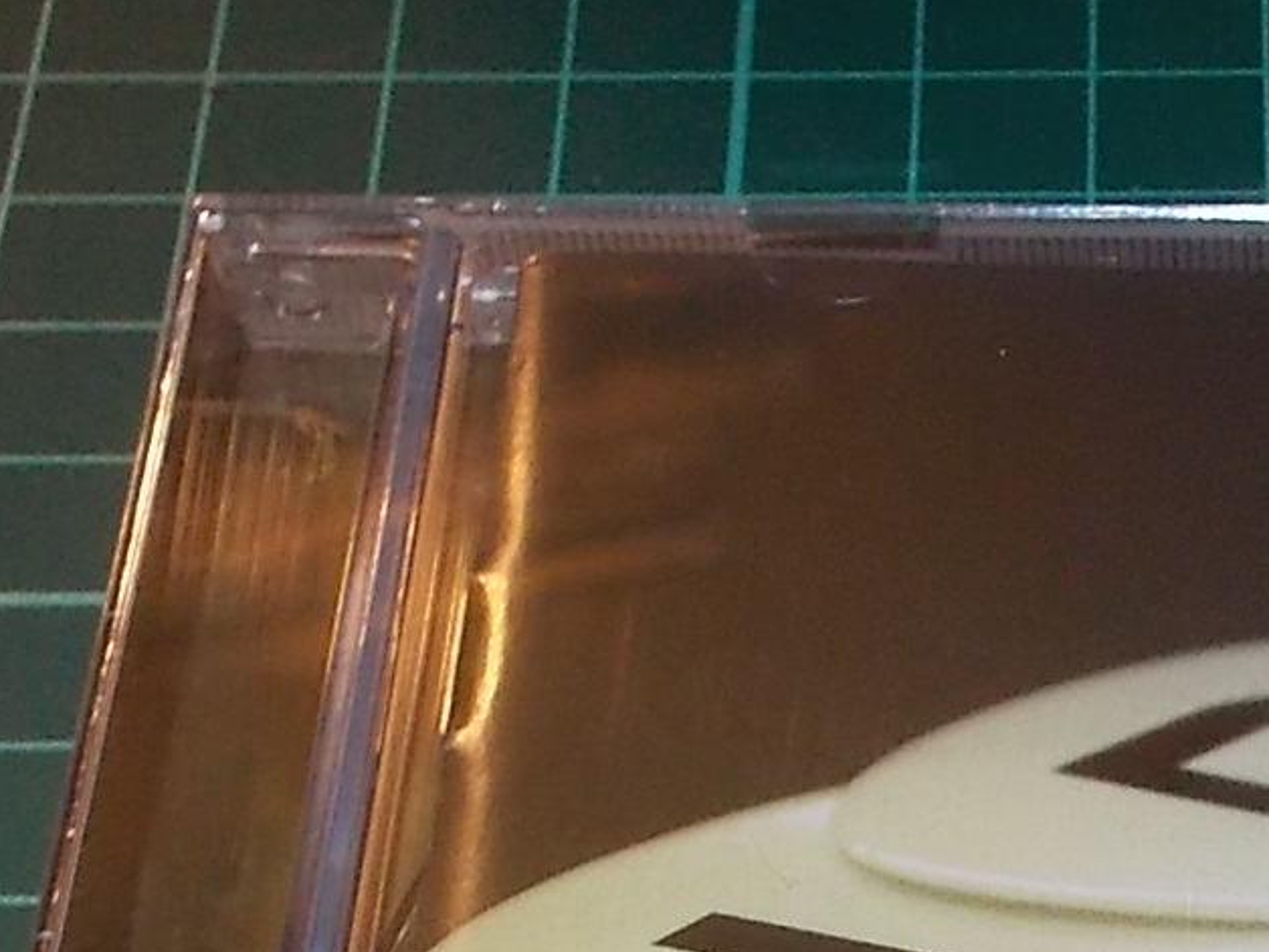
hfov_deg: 18.1
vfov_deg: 13.4
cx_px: 1384
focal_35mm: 105
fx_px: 3849
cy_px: 1356
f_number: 3.3
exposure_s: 1/30
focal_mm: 4.1
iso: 200
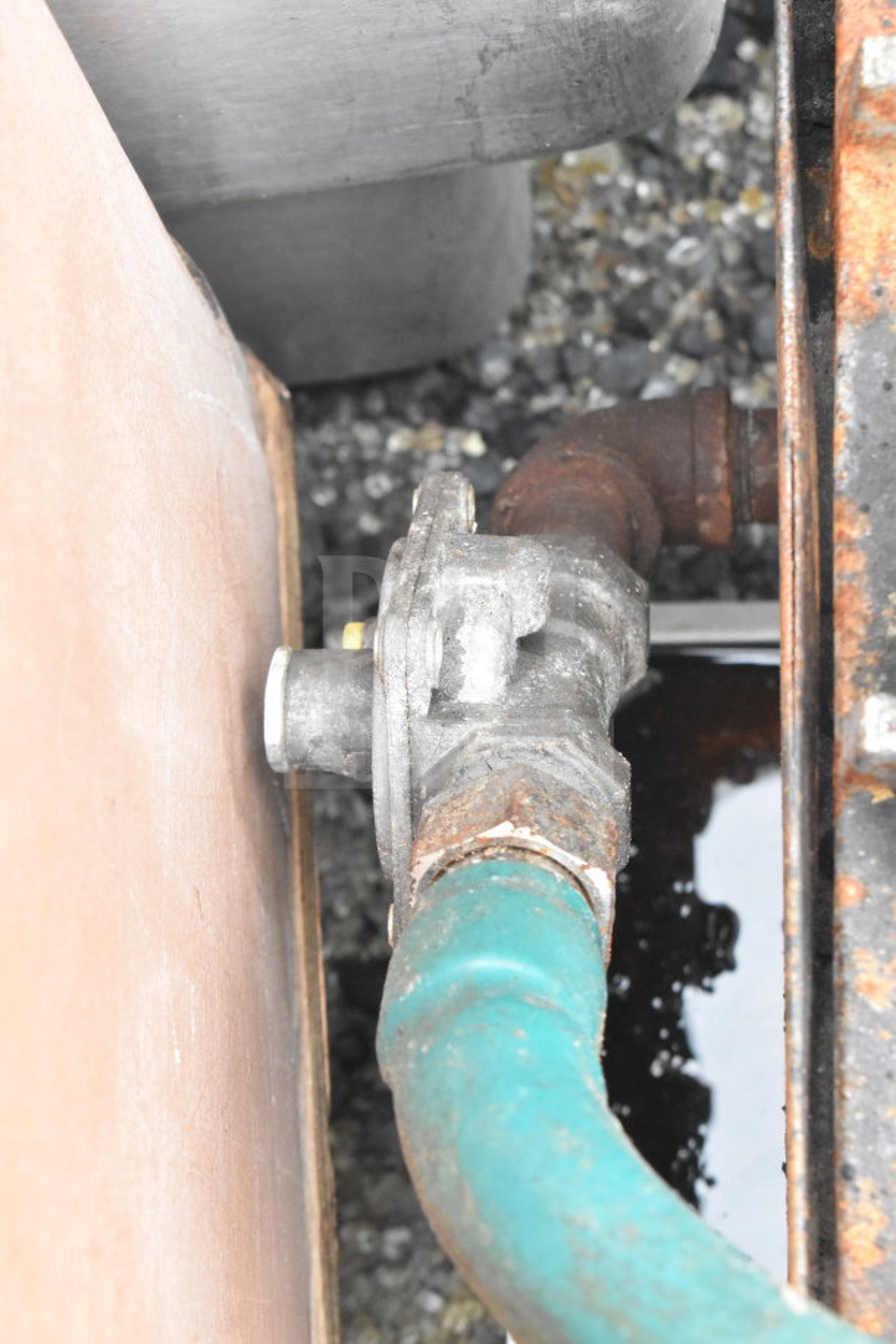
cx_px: 448
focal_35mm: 82
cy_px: 672
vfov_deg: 24.6
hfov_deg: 16.6
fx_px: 3080
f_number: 9
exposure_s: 1/320
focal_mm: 55
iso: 6400
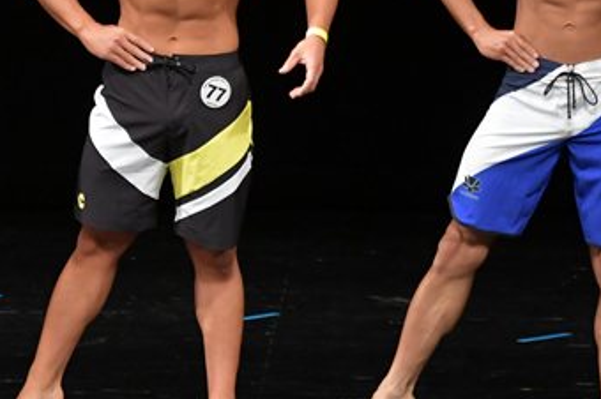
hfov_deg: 3.5
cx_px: 17
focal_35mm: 581
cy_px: 94
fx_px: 9690
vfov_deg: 2.4
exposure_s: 1/400
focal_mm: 170
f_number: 5.6
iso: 3200
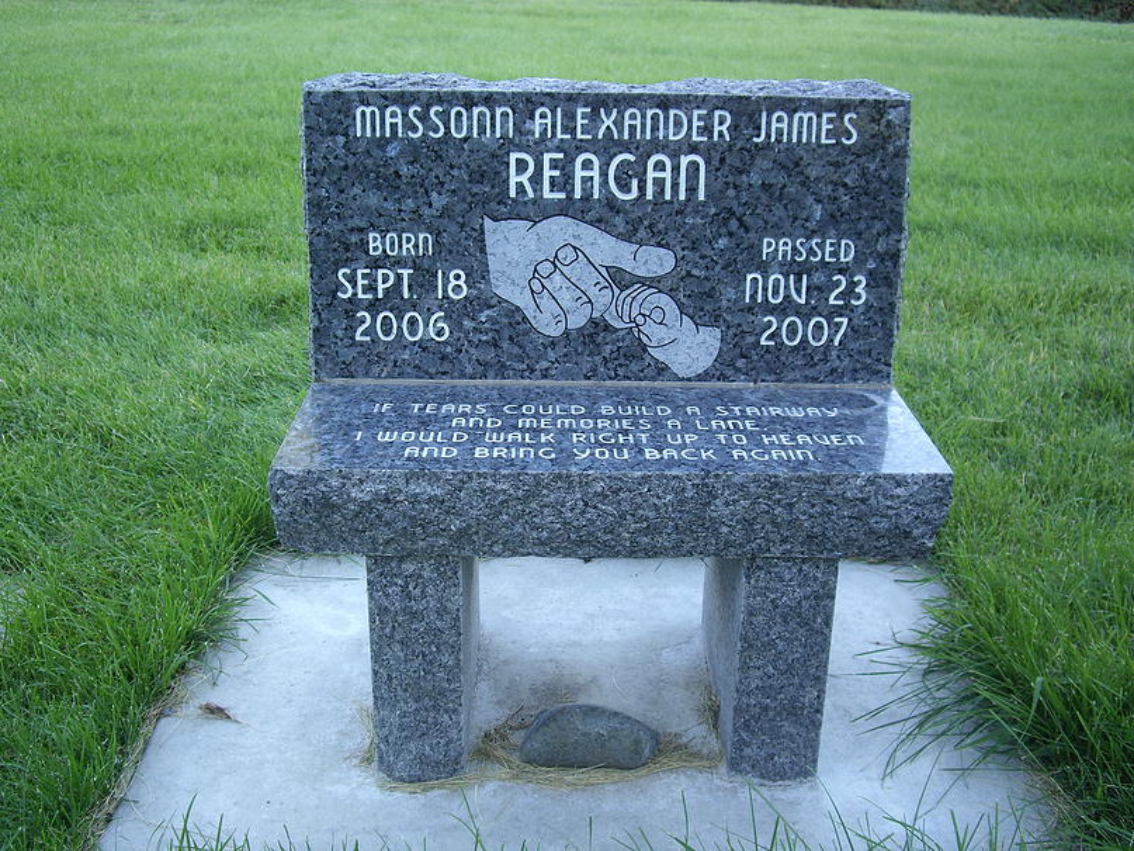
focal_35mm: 38
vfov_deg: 37.7
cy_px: 426
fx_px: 1245
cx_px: 567
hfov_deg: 49.0
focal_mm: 7.9
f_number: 2.8
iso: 100
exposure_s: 1/50
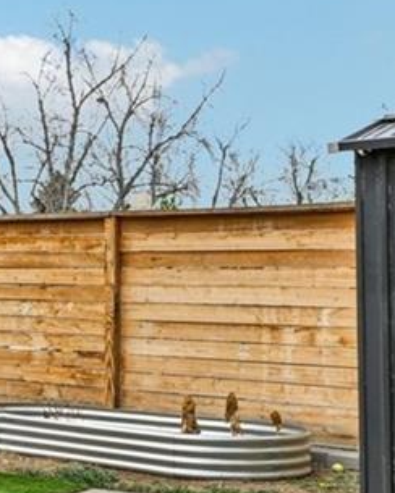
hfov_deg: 17.6
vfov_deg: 27.5
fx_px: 1008
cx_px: -330
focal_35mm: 69
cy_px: 272
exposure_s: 1/80
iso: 64
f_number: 11
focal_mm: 14
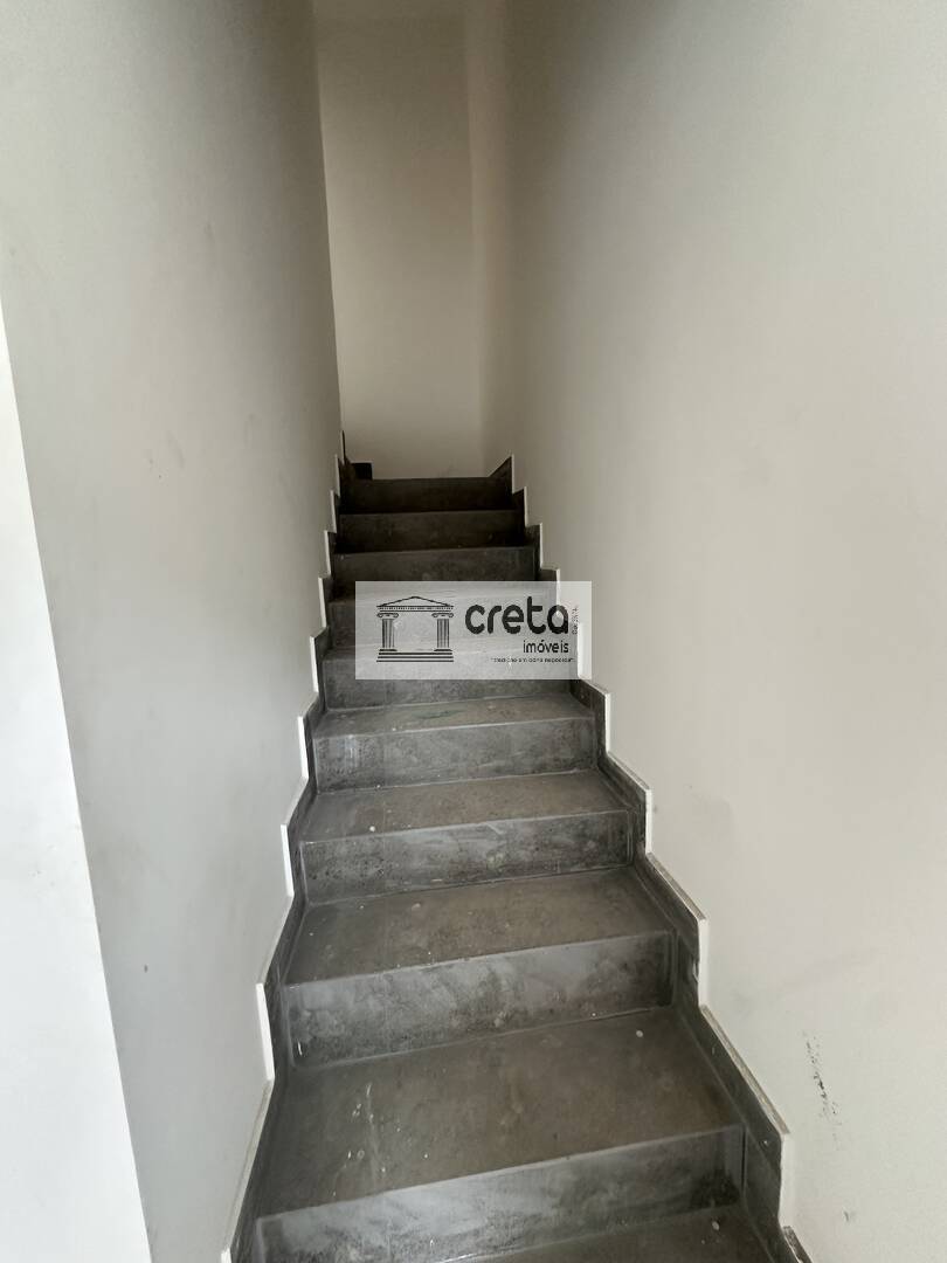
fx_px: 511
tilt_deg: -9.4
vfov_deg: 102.1
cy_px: 632
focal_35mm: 14
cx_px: 474
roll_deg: +4.4
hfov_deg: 85.7
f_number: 2.2
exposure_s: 1/99
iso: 250
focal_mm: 2.22
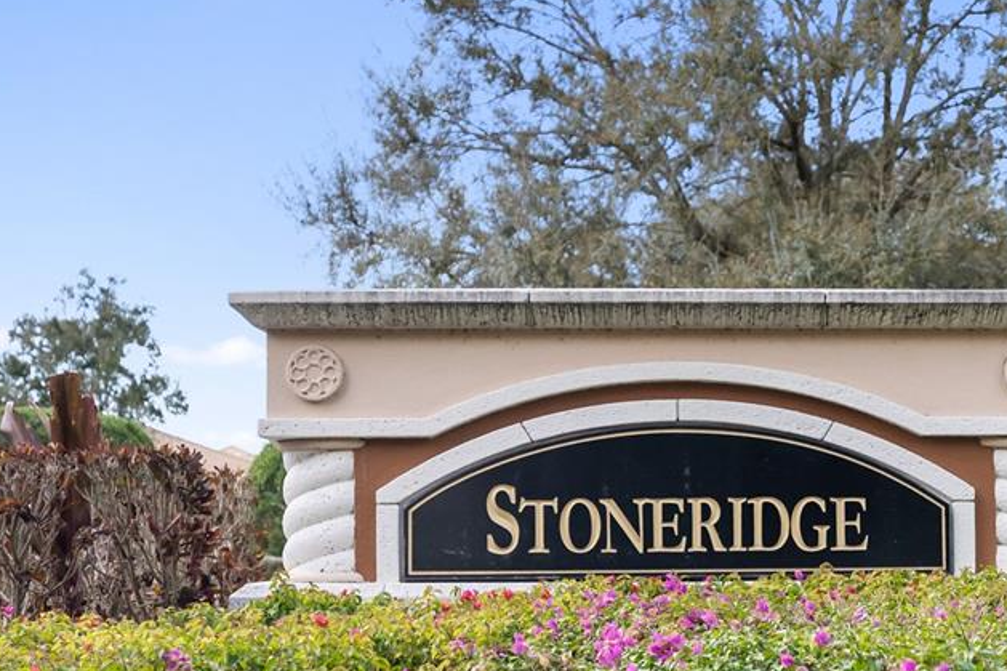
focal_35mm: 57
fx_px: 1594
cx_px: 717
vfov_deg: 23.6
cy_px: 488
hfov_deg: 34.5
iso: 800
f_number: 2.8
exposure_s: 1/8000
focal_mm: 35
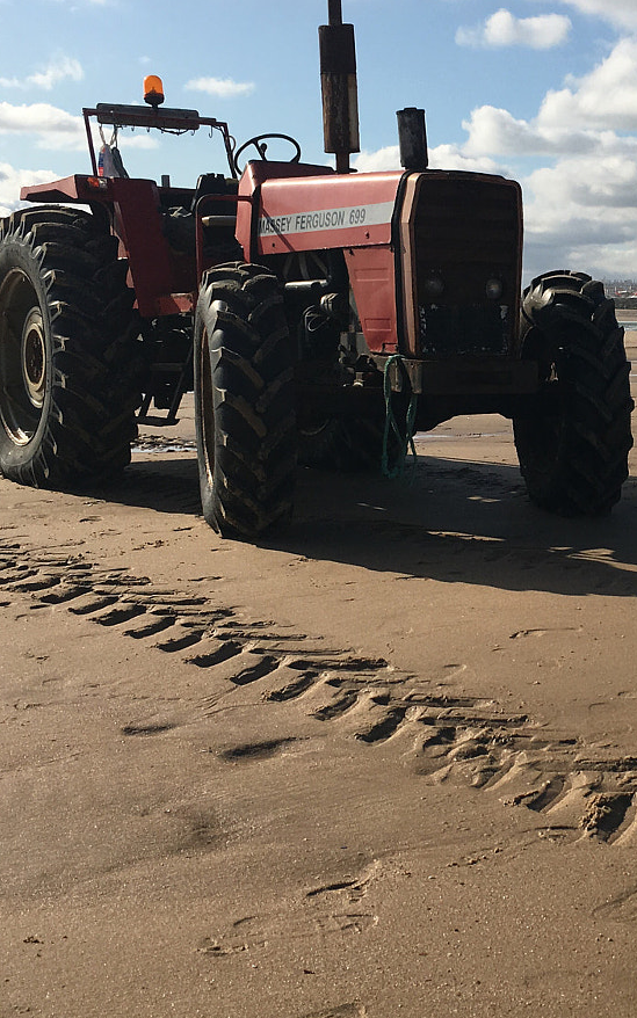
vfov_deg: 36.3
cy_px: 479
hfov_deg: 22.3
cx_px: 632
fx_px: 1555
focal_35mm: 56
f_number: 2.2
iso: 25
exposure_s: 1/3497
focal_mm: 4.15
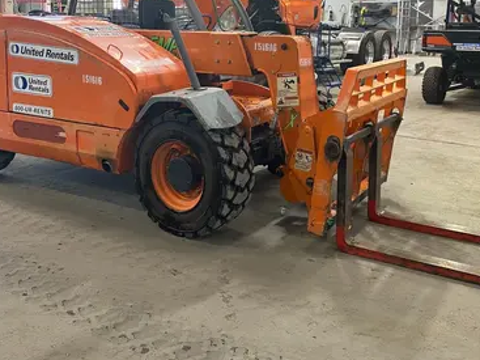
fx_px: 541
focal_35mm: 39
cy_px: 94
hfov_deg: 47.8
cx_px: 258
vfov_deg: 36.0
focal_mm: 4.25
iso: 160
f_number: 1.8
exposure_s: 1/60
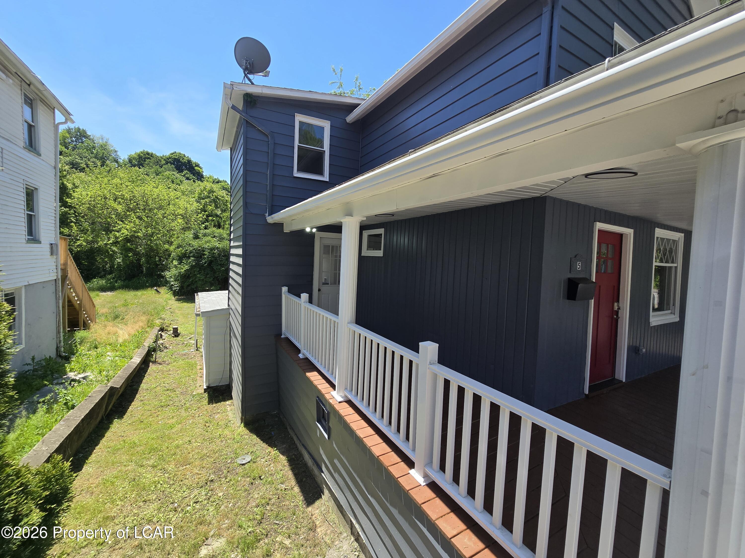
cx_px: 372
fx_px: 280
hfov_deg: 106.2
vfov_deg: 89.9
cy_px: 279
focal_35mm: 13
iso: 50
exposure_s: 1/1084
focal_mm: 2.2
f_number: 2.2
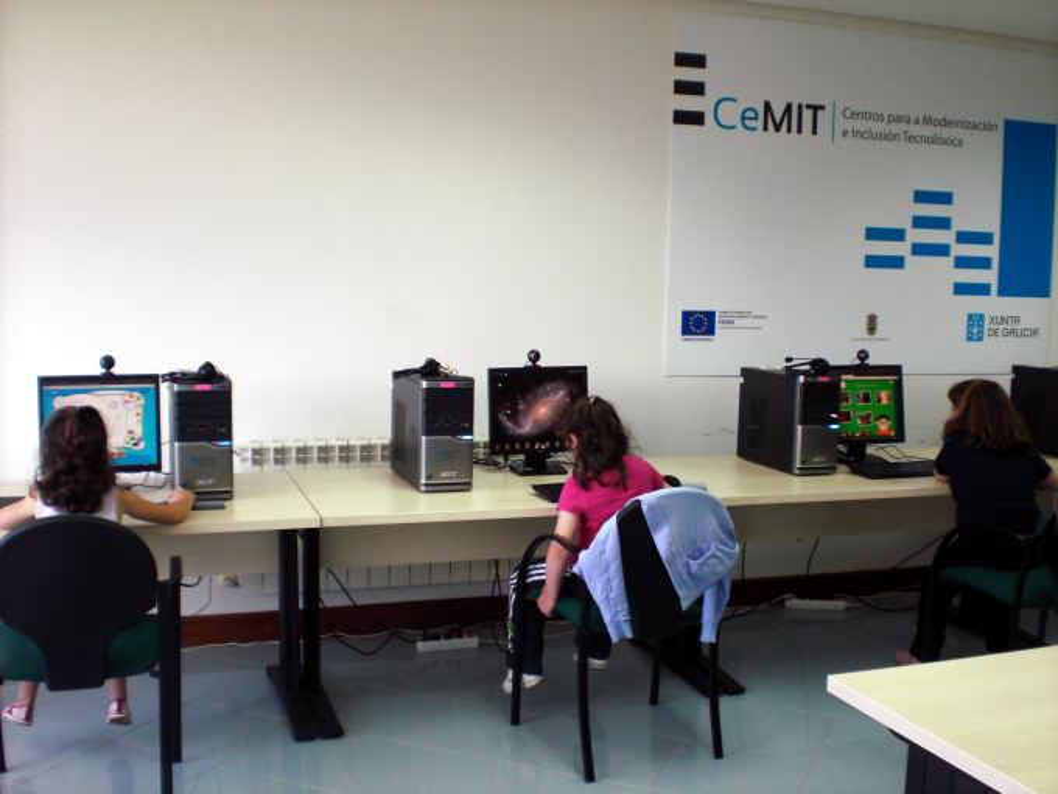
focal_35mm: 38
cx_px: 529
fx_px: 1161
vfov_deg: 37.7
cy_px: 397
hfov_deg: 49.0
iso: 200
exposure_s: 1/80
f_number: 3.1
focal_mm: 6.3
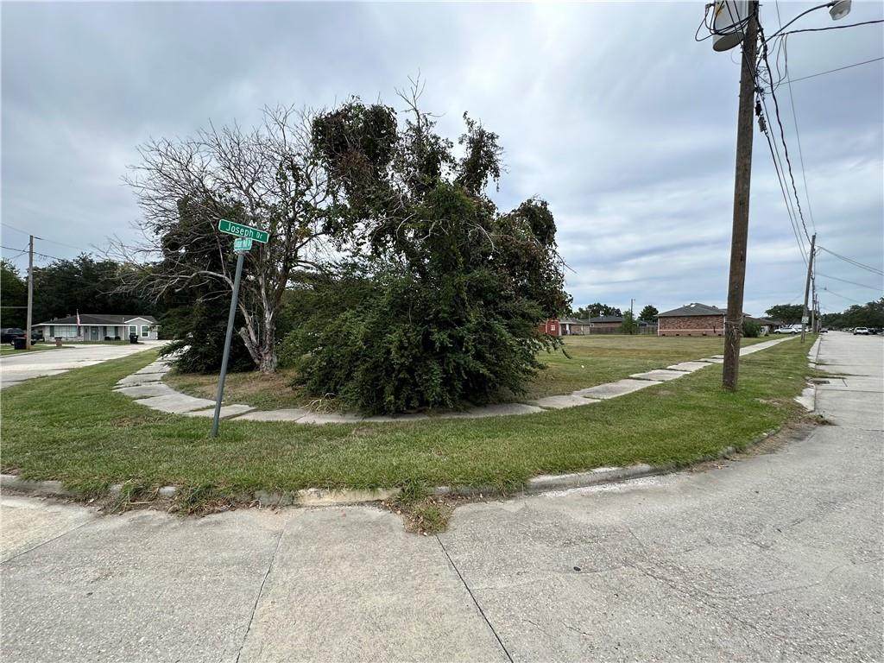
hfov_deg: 102.1
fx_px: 358
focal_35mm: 14
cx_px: 442
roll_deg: +0.7
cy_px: 332
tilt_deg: -0.6
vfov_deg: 85.7
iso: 40
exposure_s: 1/759
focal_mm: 2.22
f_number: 2.2
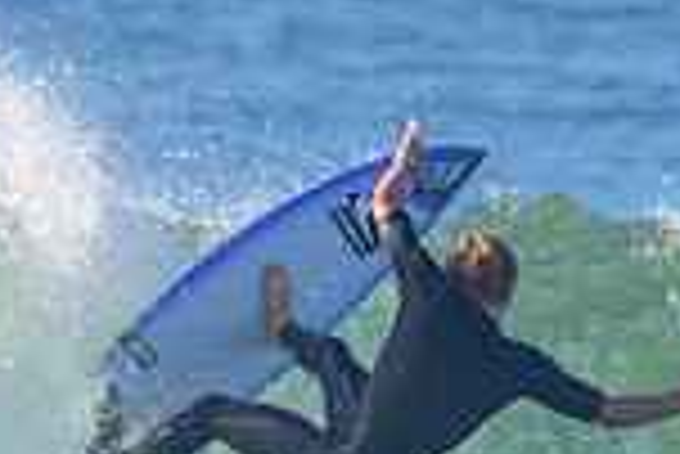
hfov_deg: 0.6
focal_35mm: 3367
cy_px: 857
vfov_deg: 0.4
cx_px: 722
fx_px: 63659
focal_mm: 800
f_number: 11
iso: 2200
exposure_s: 1/2000
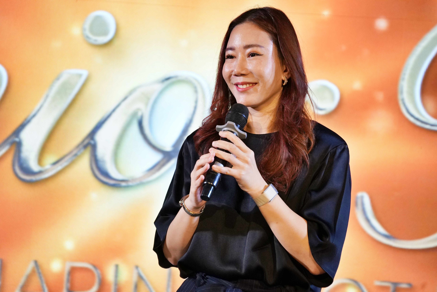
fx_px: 2258
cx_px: 218
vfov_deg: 7.4
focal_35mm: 186
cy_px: 146
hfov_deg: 11.1
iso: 2000
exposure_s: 1/100
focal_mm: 124
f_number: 5.6
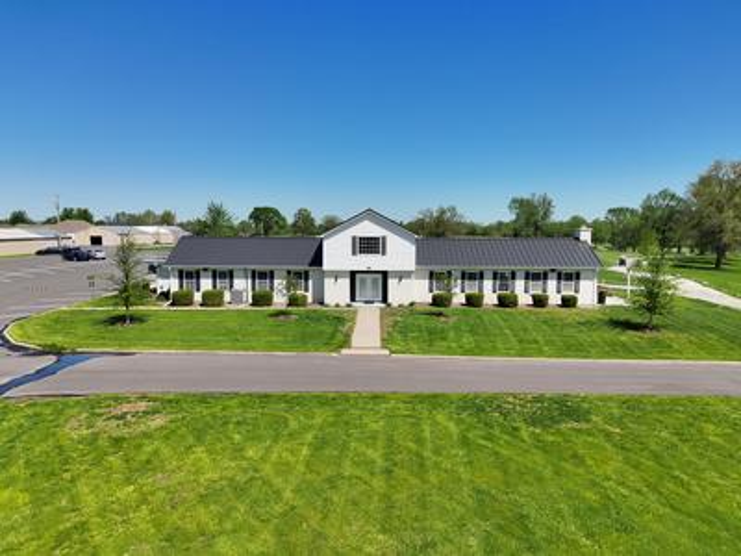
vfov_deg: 56.8
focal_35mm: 24
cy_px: 278
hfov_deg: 71.6
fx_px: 514
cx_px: 370
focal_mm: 6.72
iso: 160
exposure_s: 1/5000
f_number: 1.7
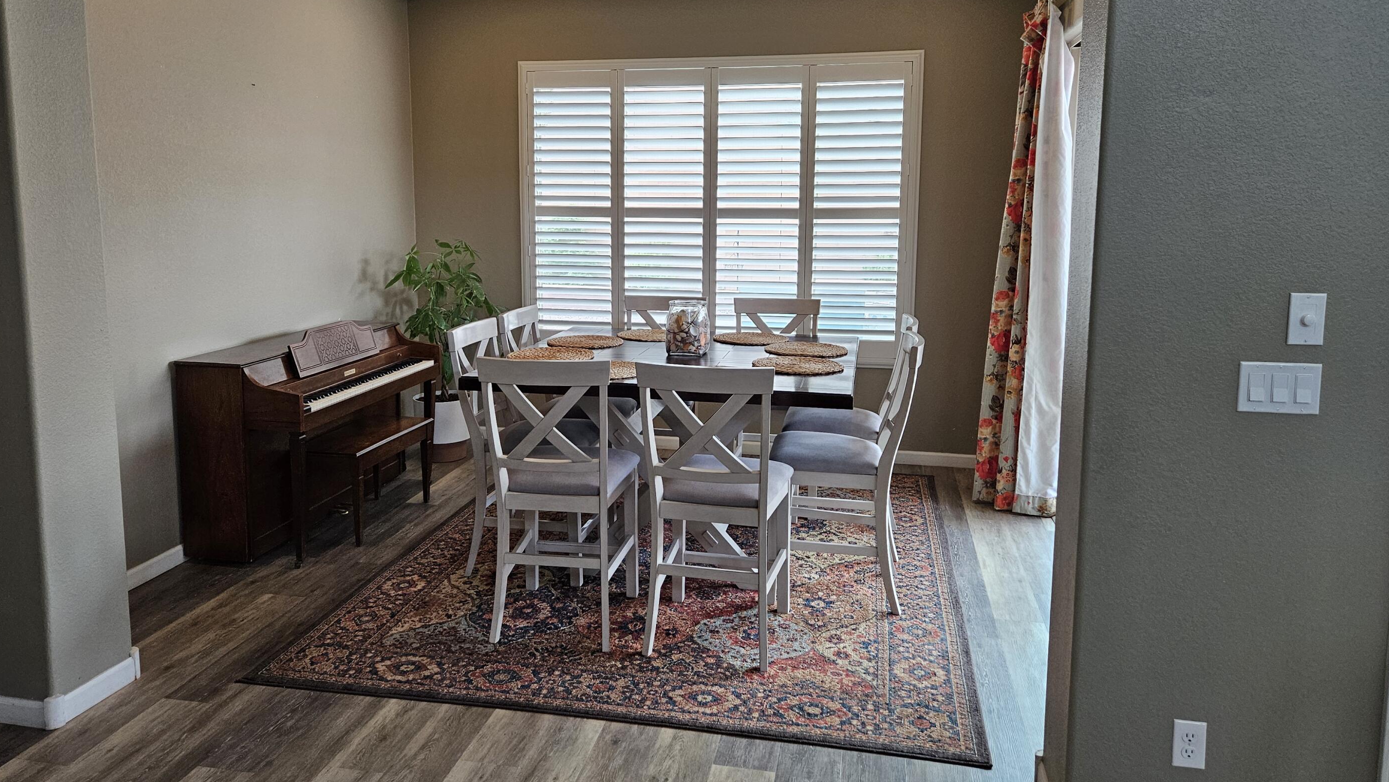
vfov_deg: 42.7
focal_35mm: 27
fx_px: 994
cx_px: 655
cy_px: 308
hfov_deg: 69.8
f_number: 1.8
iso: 200
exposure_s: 1/180
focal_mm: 5.4
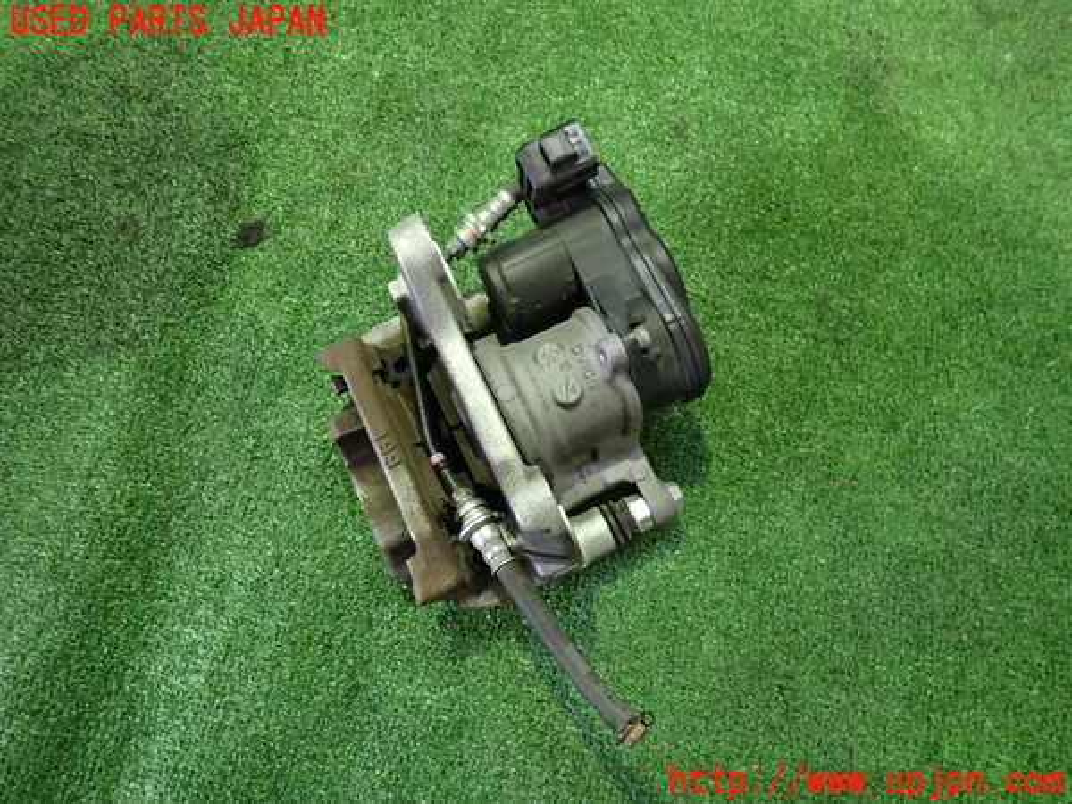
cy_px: 402
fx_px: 774
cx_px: 536
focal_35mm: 25
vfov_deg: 54.9
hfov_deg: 69.4
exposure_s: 1/30
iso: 800
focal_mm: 4.5
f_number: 2
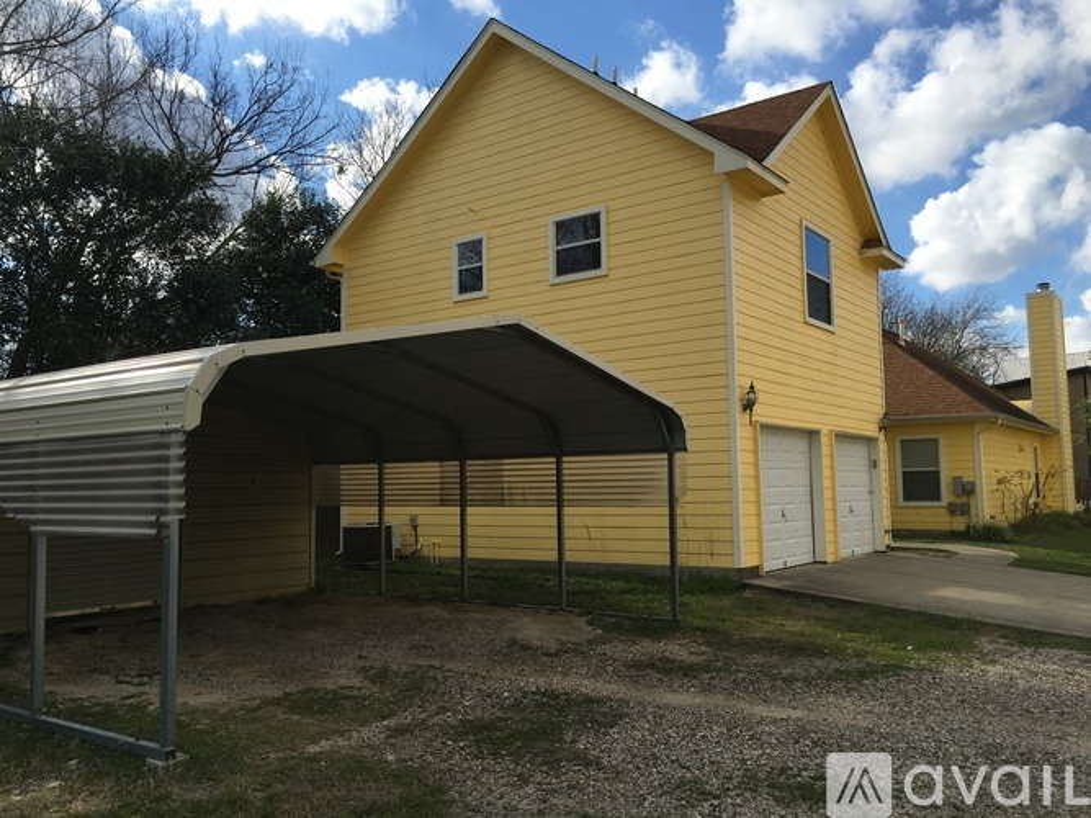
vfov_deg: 48.2
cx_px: 546
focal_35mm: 29
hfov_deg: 61.7
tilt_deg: +6.8
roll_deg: -1.4
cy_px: 409
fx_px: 914
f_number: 2.2
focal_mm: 4.15
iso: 25
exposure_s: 1/1672
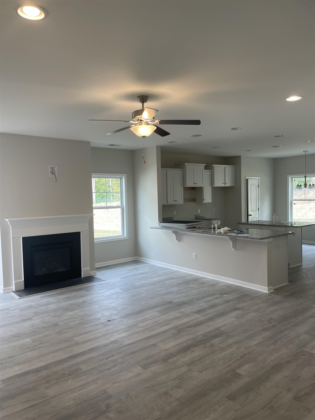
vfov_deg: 67.3
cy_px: 210
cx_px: 158
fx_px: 315
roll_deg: +1.7
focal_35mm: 26
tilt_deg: -2.2
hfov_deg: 53.1
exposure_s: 1/120
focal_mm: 4.2
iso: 40
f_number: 1.6
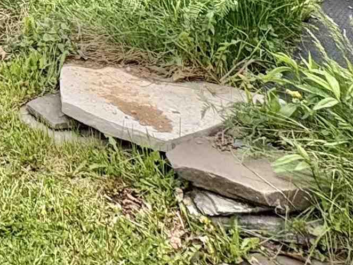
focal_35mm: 65
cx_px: -253
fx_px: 663
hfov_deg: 21.6
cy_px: -308
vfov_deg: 15.9
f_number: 2.2
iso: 40
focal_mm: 2.22
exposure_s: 1/664
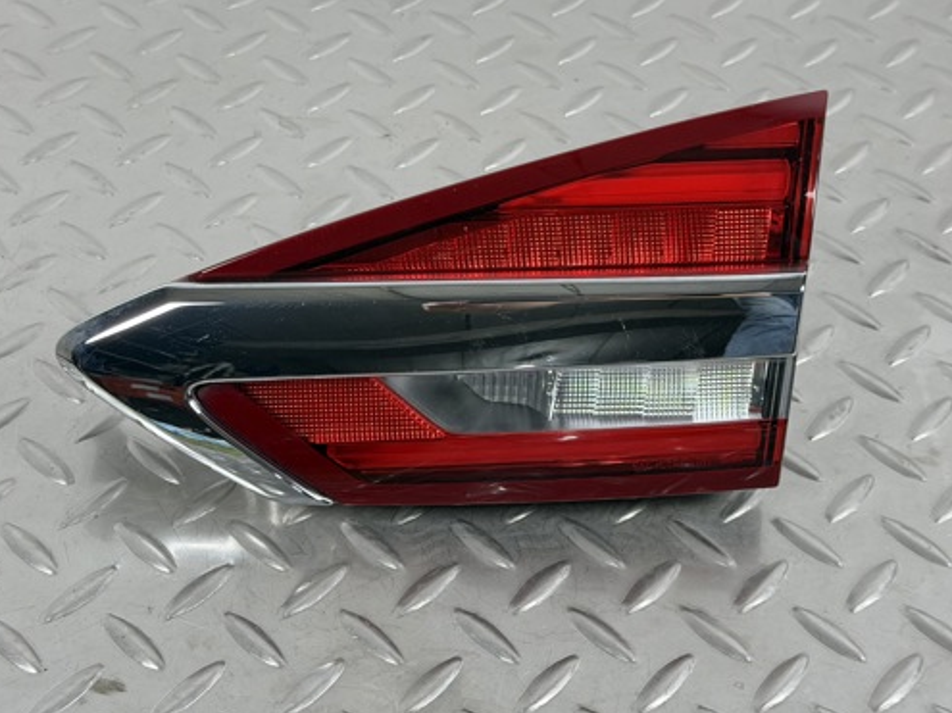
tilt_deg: -44.4
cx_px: 496
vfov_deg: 23.6
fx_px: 1705
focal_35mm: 62
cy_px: 320
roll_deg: -4.6
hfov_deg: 31.2
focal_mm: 6.76
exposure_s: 1/50
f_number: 1.78
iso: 100
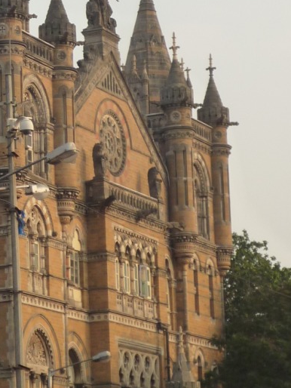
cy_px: 96
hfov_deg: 7.5
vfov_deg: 10.1
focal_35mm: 196
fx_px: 2195
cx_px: -43
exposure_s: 1/320
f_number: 4.9
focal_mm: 12.2
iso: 160
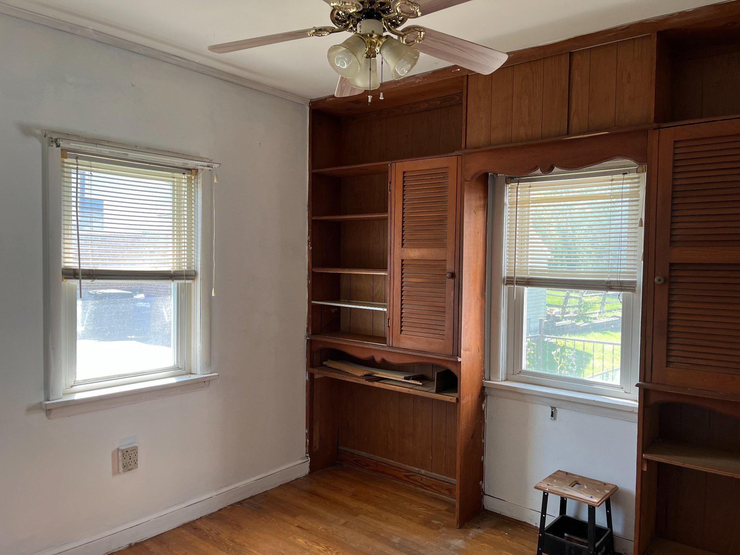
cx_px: 370
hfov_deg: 67.3
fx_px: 556
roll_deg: -0.6
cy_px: 278
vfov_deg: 53.1
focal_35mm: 26
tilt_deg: -2.0
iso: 80
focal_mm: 5.1
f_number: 1.6
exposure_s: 1/121
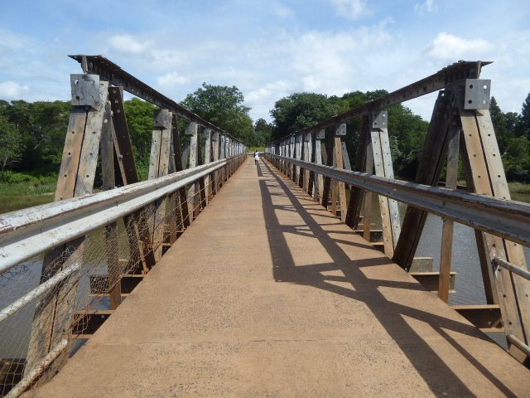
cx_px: 265
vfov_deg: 54.9
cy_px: 199
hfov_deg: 69.4
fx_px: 383
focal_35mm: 25
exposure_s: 1/1000
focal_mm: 4.3
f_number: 3.3
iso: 80
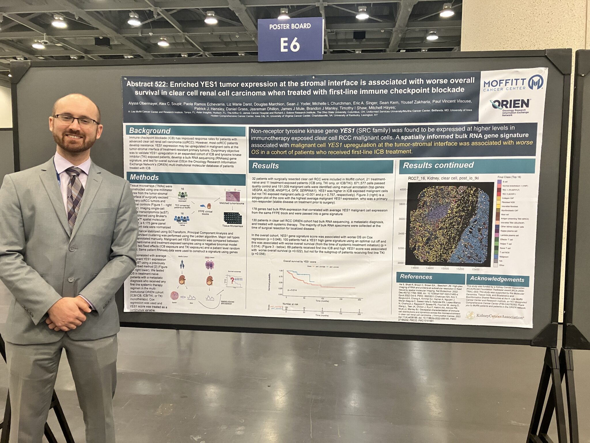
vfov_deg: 49.7
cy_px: 222
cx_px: 295
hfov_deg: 63.4
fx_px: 477
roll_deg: -0.4
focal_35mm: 28
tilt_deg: -4.4
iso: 200
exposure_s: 1/60
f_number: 1.8
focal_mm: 3.99
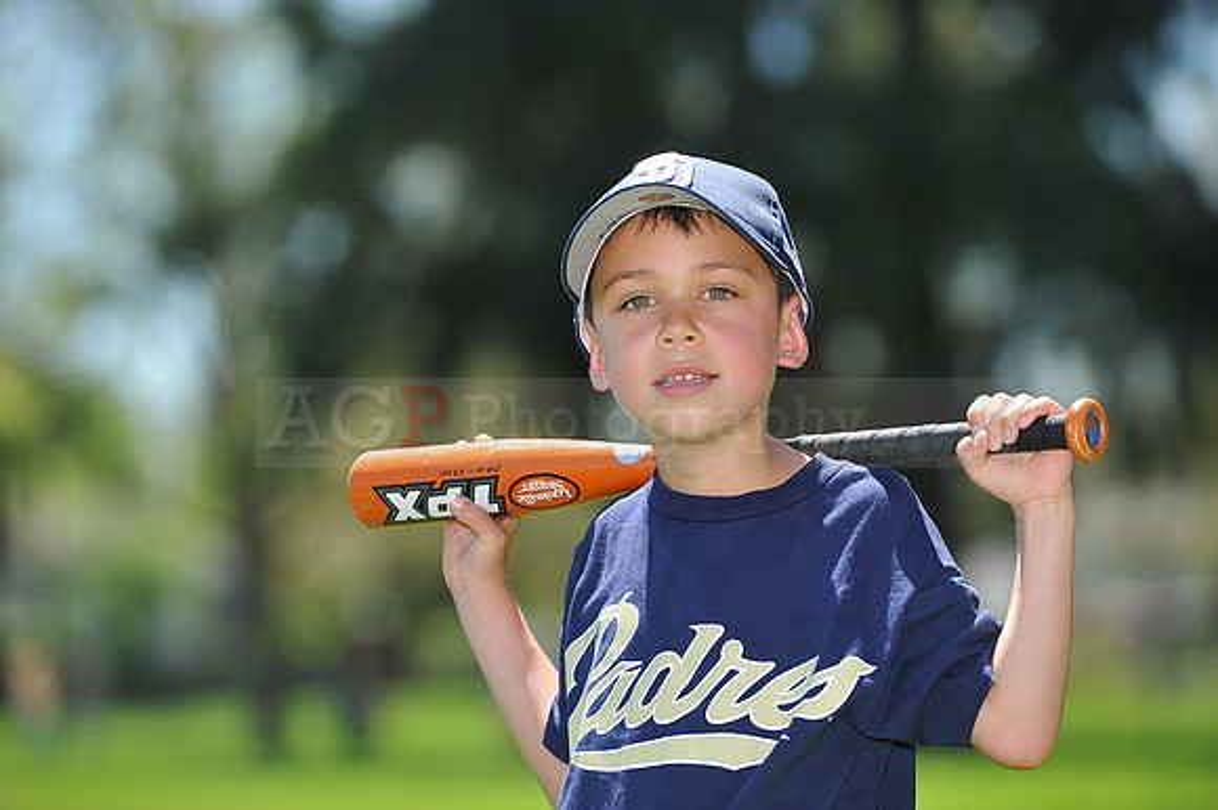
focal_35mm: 200
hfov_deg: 10.3
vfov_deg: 6.9
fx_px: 6763
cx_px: 609
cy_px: 405
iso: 200
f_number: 4.5
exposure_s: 1/640
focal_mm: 200
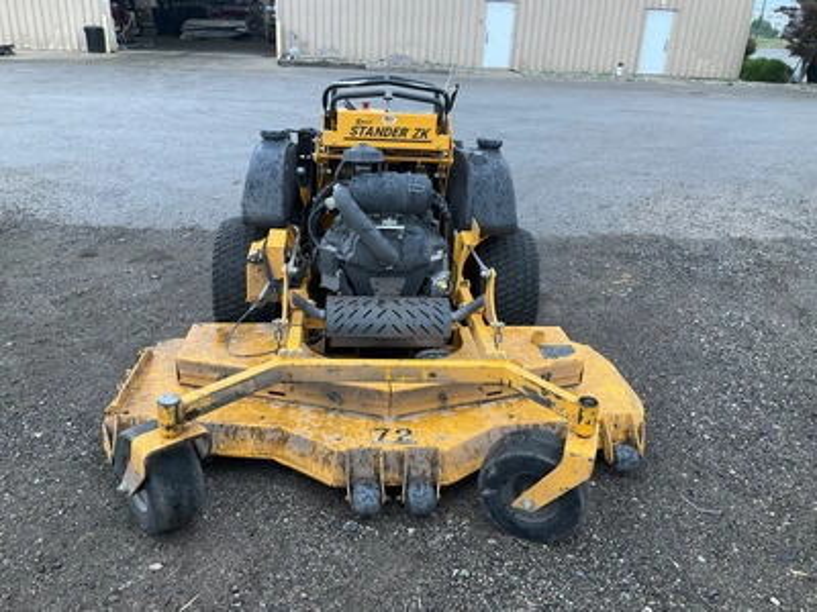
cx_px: 408
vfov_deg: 48.2
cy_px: 306
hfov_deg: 61.7
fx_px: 684
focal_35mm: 29
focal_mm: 3
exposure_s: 1/114
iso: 64
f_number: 1.8
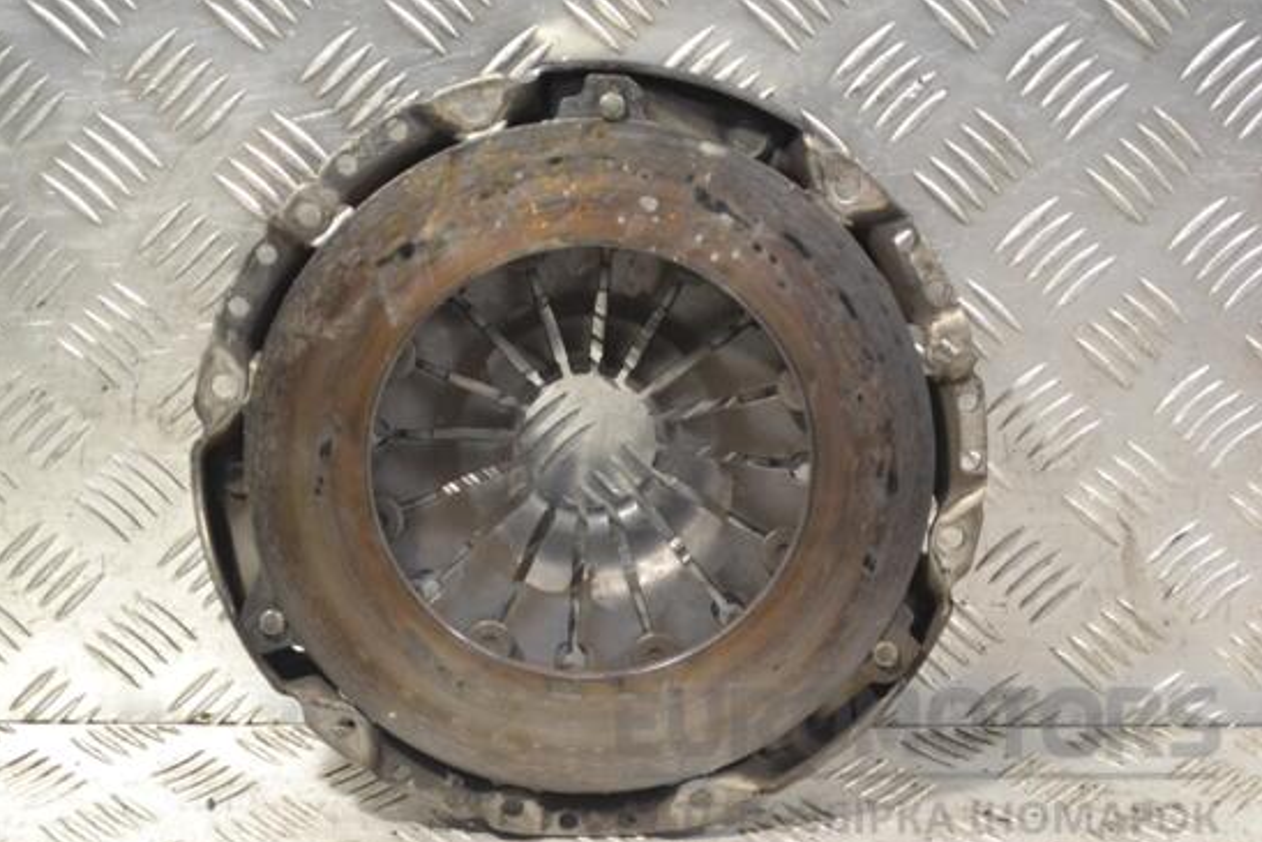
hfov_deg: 25.7
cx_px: 572
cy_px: 415
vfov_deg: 17.3
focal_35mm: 79
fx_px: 2770
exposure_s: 1/125
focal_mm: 48
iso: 3200
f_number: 5.6
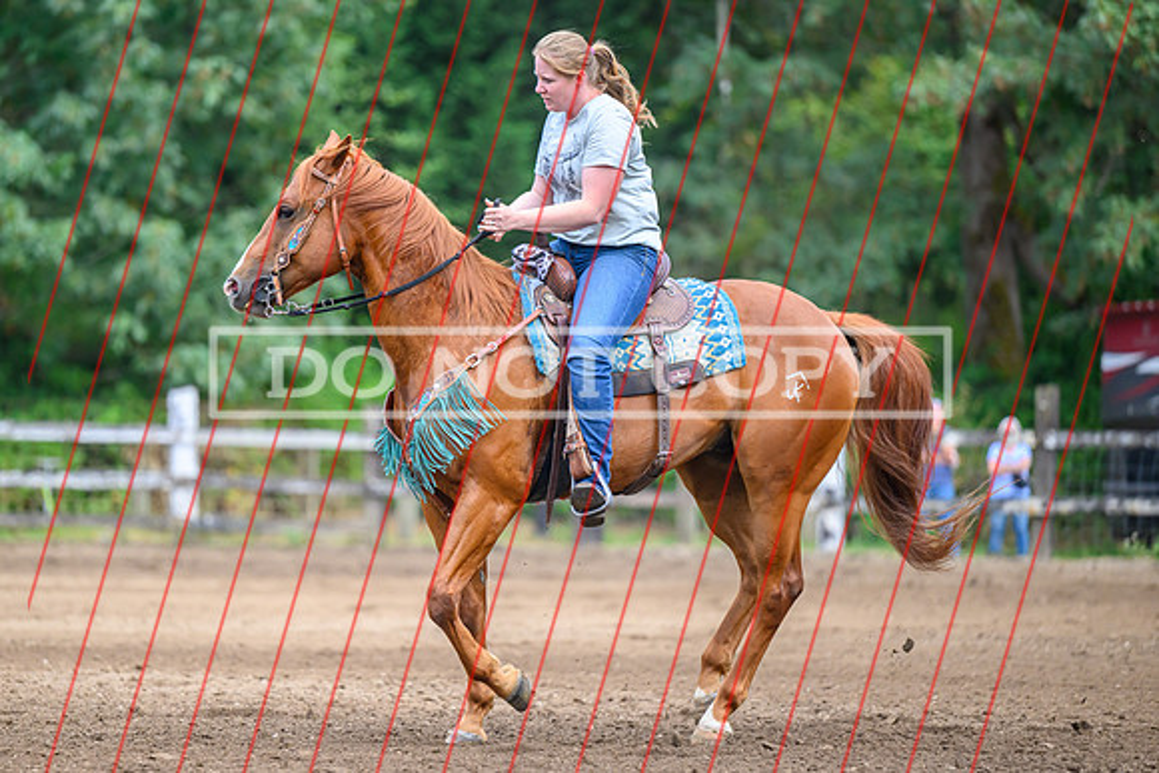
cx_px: 489
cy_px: 388
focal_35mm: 214
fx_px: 6881
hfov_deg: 9.6
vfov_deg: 6.4
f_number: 2.8
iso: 1600
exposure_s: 1/1600
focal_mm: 180
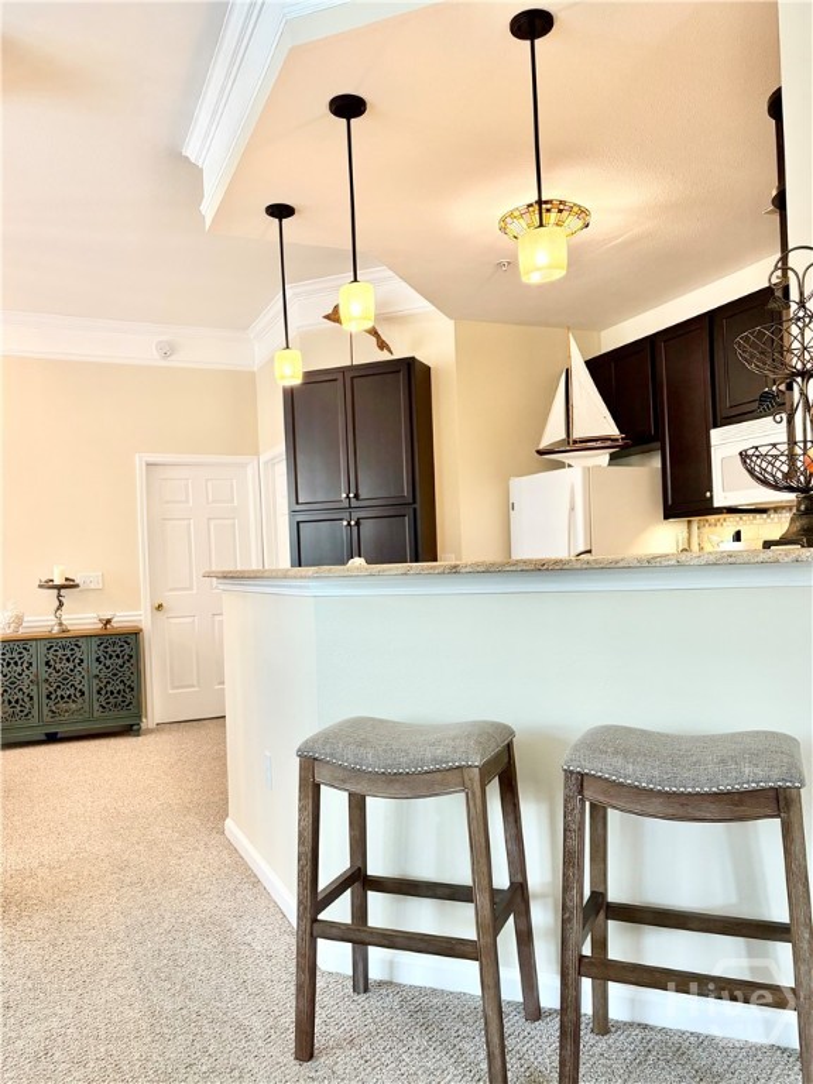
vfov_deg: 67.3
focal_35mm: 26
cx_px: 406
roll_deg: +0.7
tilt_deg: -0.5
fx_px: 814
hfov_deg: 53.1
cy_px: 542
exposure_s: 1/120
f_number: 1.6
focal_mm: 5.96
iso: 200
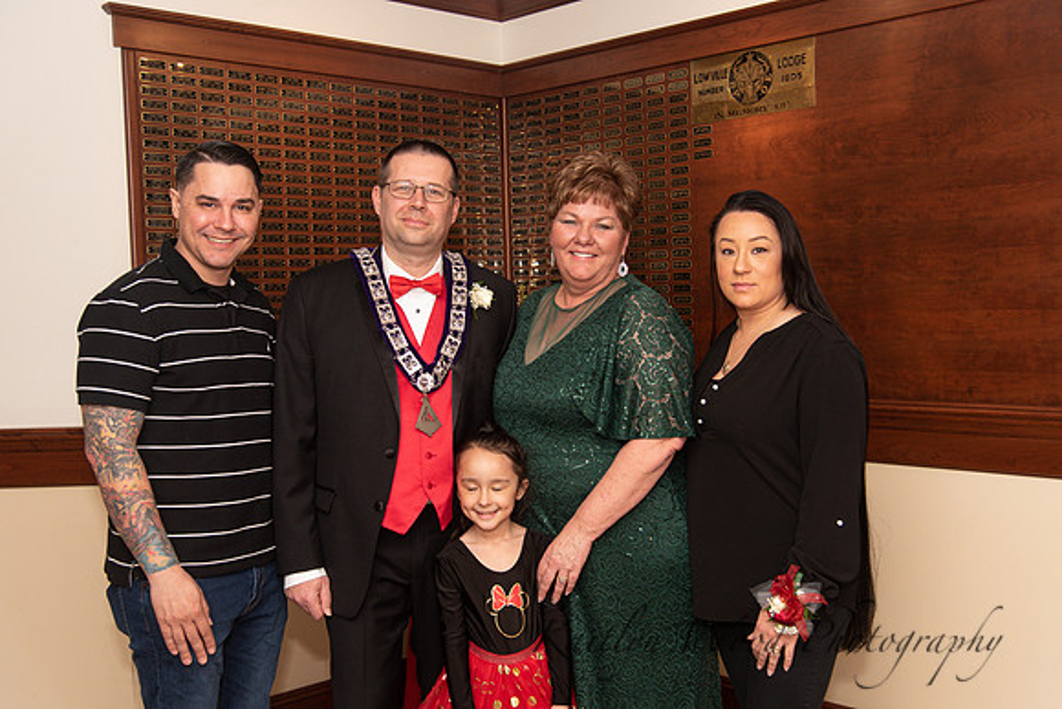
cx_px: 531
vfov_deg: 35.1
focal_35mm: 38
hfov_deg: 50.7
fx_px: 1121
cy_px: 354
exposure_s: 1/200
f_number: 4
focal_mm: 38
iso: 800
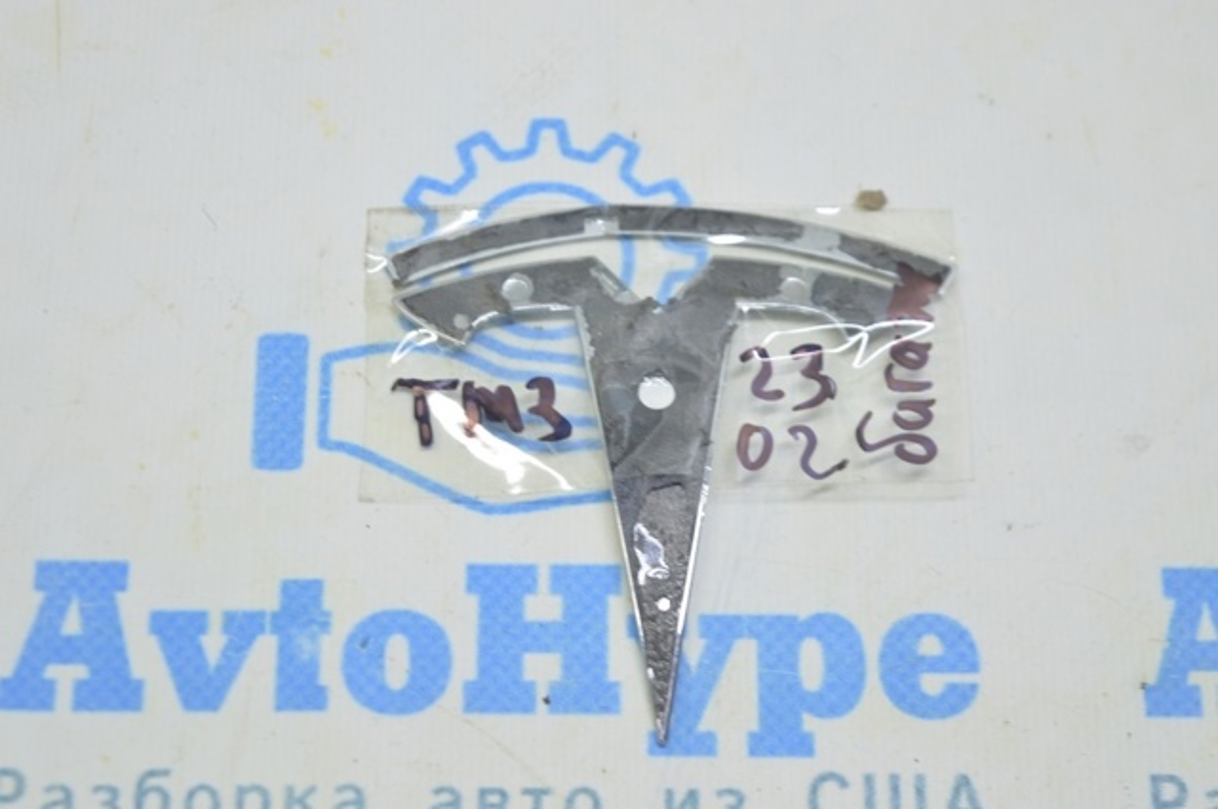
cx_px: 609
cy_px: 404
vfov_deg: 16.5
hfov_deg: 24.6
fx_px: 2788
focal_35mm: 82
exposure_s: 1/20
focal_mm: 55
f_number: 5.6
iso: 400
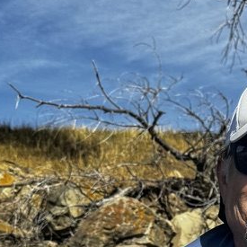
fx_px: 638
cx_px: 248
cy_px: 340
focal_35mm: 79
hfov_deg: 21.2
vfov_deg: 19.8
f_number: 1.78
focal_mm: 6.76
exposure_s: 1/3247
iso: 80
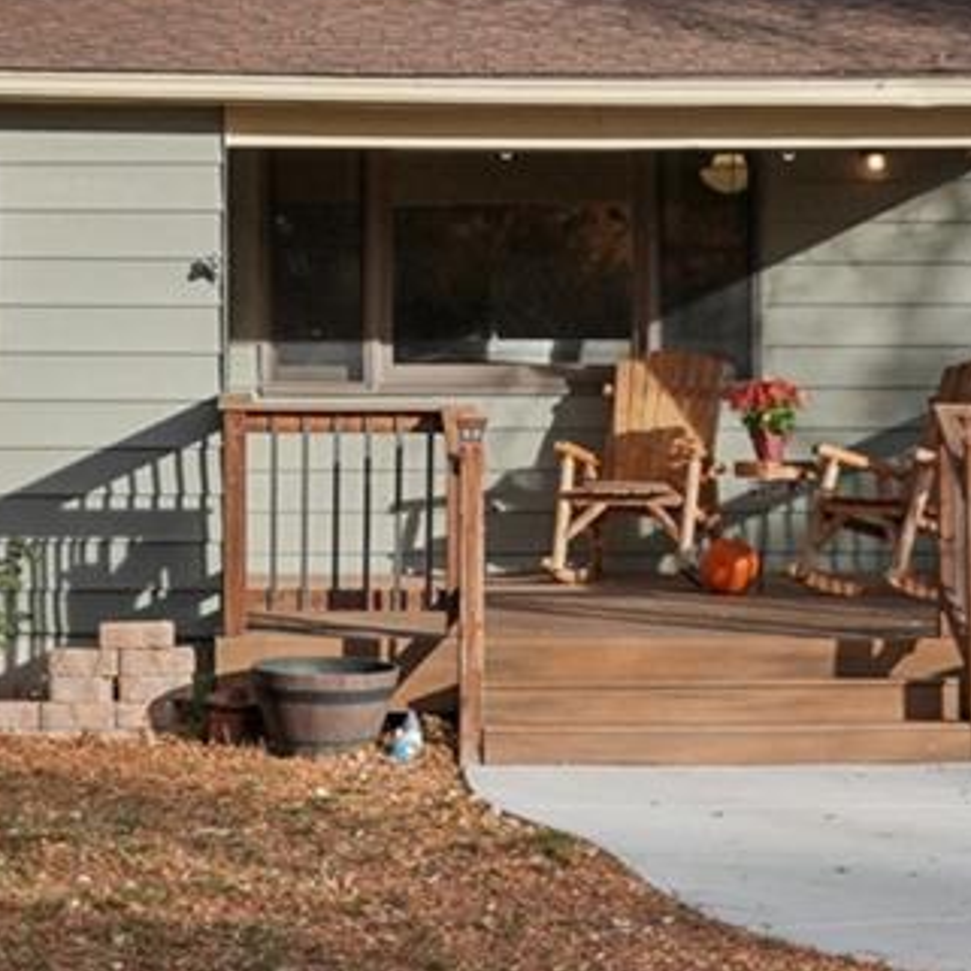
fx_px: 3431
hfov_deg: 16.1
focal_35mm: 108
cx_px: 312
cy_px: 21
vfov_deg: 15.8
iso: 100
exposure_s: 1/250
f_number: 8
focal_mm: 17
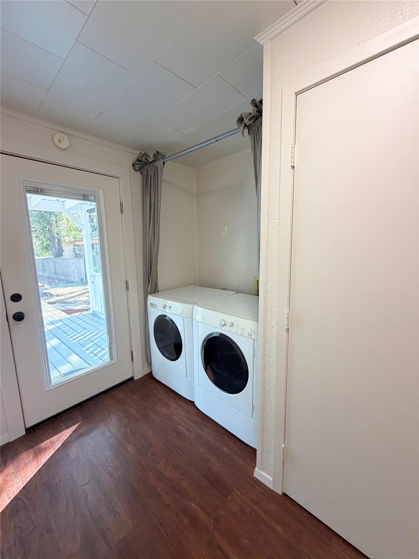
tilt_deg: -8.5
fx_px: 226
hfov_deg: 85.7
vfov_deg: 102.1
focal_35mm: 14
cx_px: 210
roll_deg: +1.5
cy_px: 280
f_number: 2.2
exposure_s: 1/120
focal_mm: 2.22
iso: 250
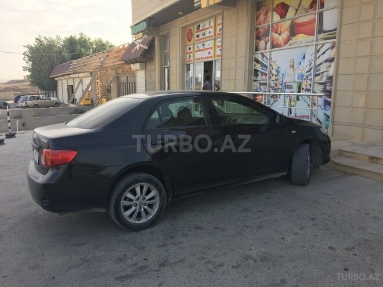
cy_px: 144
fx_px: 321
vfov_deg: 48.2
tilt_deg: -10.3
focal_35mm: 29
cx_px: 192
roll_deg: +0.1
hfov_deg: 61.7
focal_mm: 4.15
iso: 25
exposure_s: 1/349
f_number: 2.2
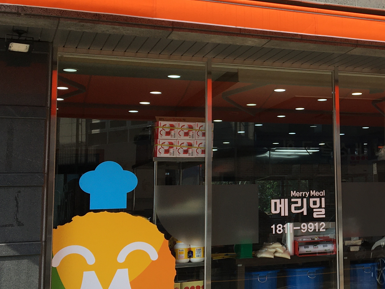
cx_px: 375
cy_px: 111
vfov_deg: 23.2
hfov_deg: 29.0
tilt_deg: +7.0
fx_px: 701
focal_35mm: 63
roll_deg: +2.2
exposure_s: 1/739
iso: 25
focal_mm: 4.15
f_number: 2.2
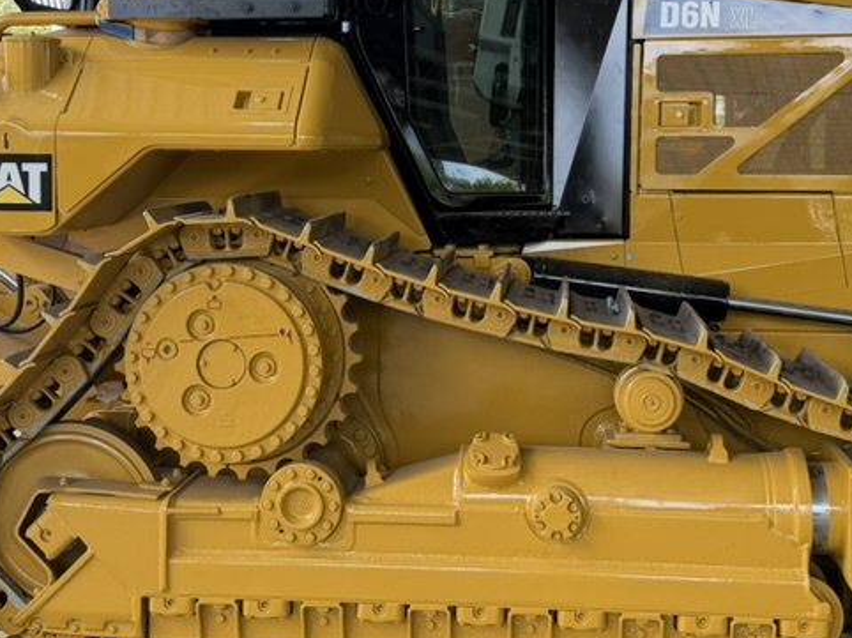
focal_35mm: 51
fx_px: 1255
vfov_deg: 28.3
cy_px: 203
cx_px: 440
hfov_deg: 37.5
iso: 100
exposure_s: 1/728
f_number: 1.78
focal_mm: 6.76
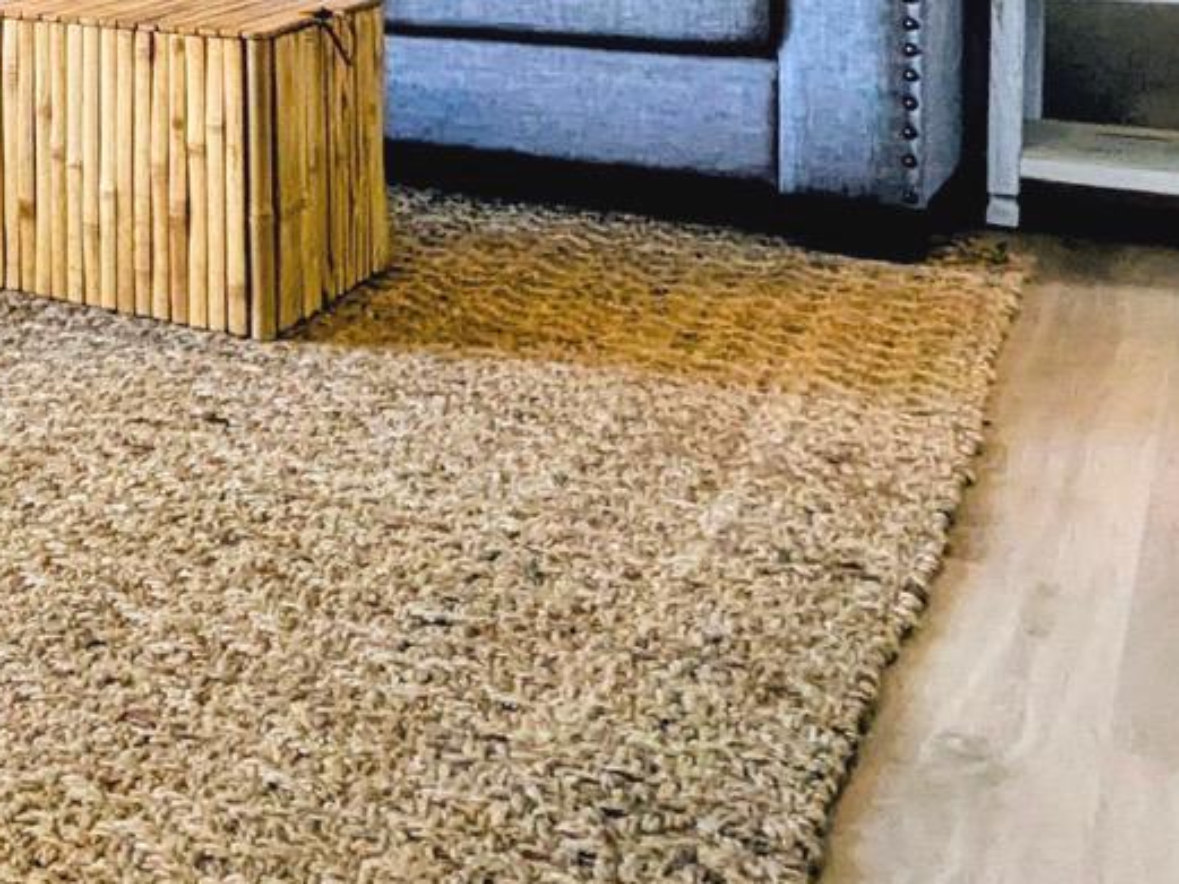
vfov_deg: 24.4
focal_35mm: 55
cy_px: -147
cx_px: -281
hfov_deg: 29.4
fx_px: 1874
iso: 97
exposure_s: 1/120
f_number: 2.2
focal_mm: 1.85
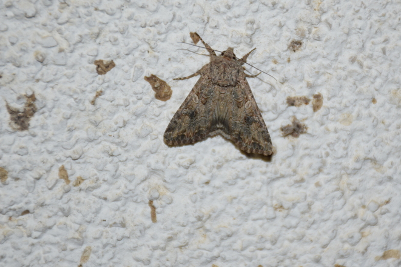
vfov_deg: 4.5
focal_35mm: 305
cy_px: 112
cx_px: 258
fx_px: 3398
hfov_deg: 6.8
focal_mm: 140
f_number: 5.6
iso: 500
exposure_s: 1/60
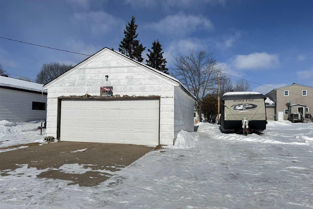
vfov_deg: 51.2
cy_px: 112
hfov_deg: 71.5
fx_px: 217
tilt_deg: -0.5
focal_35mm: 25
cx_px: 156
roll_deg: -1.8
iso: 80
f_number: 1.78
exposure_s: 1/10417
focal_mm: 6.76
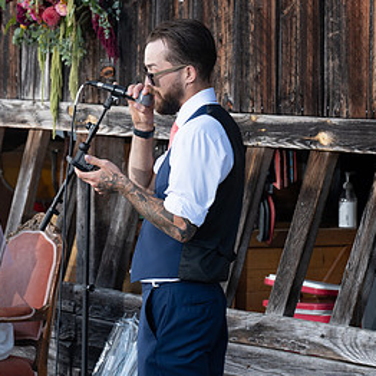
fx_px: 2679
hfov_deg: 8.0
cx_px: 77
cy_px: 193
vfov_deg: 8.0
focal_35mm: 218
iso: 320
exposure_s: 1/125
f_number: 5.6
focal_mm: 116
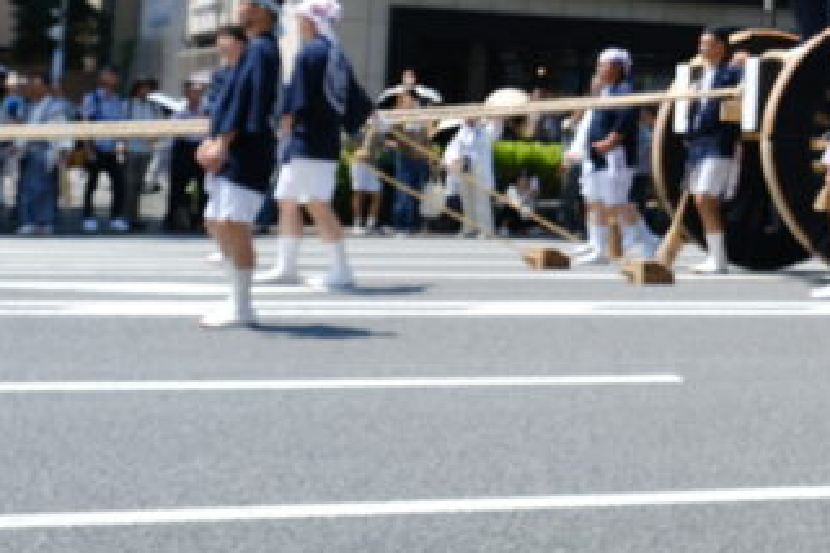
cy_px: -155
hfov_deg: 20.5
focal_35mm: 94
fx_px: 2167
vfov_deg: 14.0
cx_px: 948
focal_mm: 22.3
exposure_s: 1/320
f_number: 5.6
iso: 160
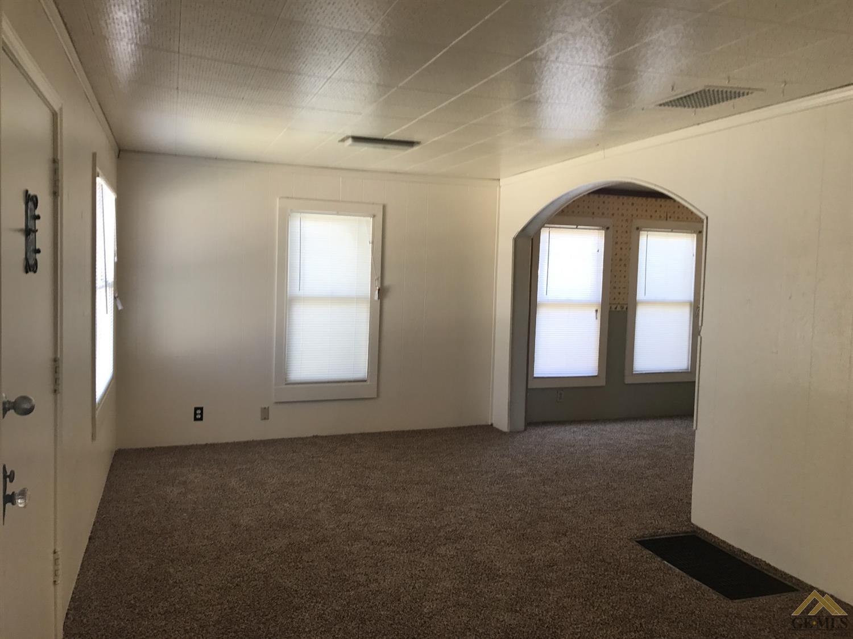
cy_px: 320
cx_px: 426
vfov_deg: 49.7
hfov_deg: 63.5
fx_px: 690
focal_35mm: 28
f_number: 1.8
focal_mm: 3.99
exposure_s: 1/60
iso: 25
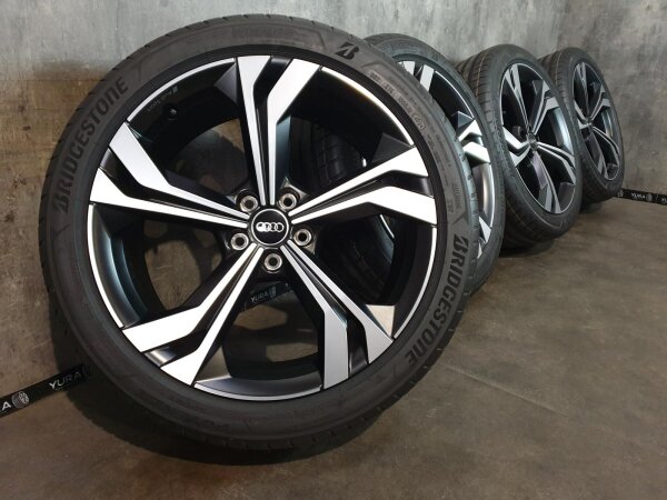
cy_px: 250
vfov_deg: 53.1
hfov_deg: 67.3
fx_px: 501
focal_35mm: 26
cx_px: 334
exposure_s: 1/33
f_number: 1.5
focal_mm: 4.3
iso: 320
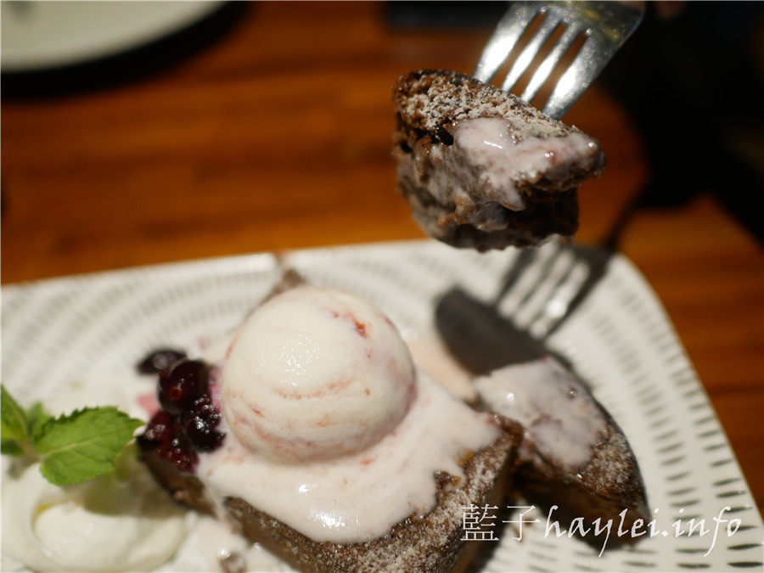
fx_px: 662
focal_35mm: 30
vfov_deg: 46.8
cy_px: 286
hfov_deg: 60.0
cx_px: 382
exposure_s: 1/60
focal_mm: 15
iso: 200
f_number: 1.7
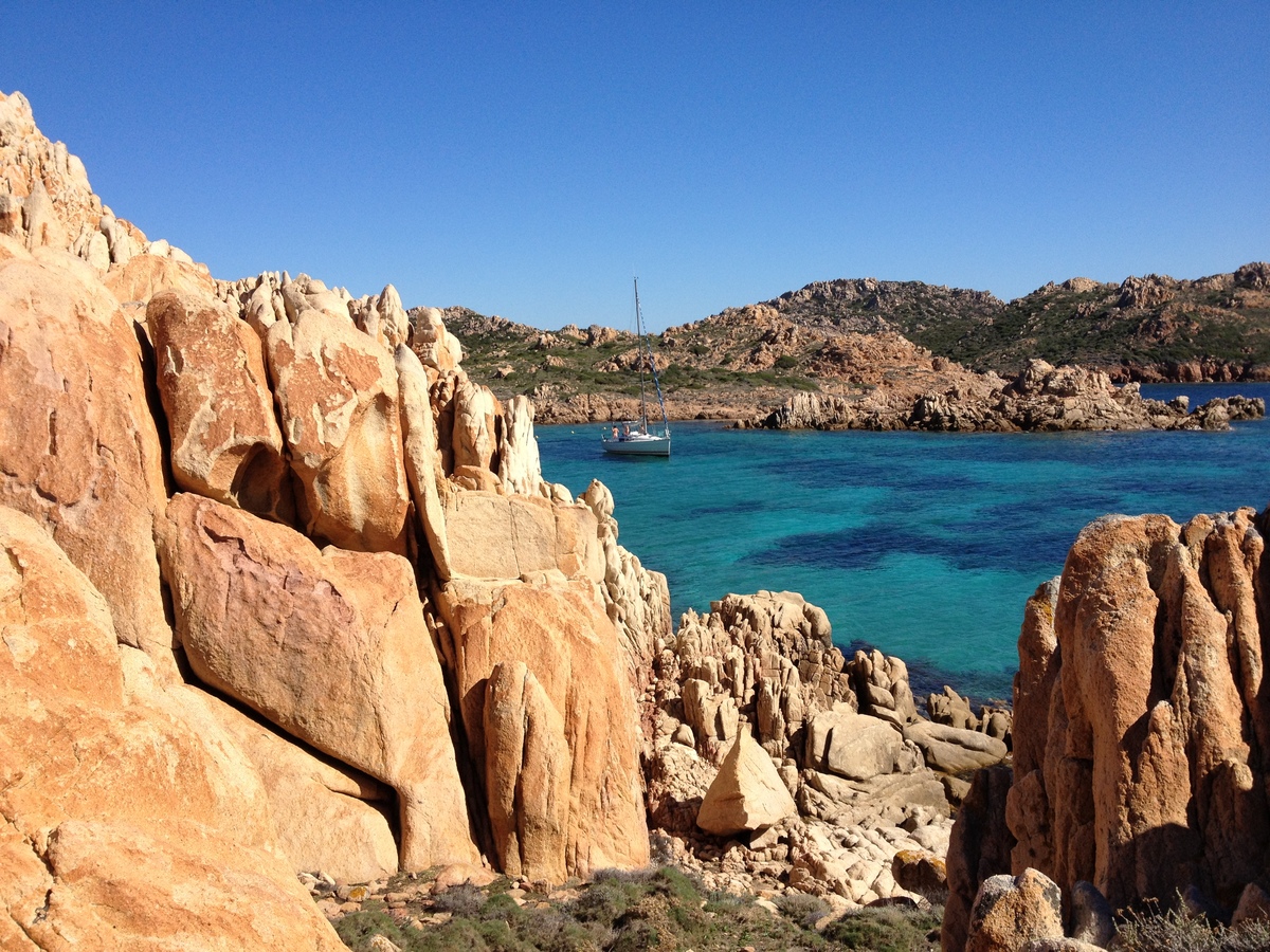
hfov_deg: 52.6
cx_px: 635
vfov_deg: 40.7
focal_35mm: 35
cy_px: 476
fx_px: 1284
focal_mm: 4.28
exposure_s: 1/2123
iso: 64
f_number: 2.4
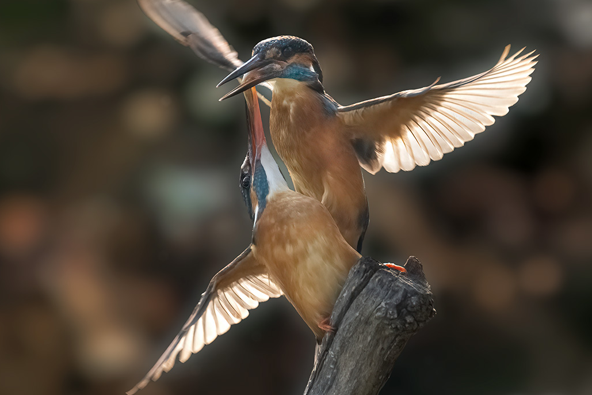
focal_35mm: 482
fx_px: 7926
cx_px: 229
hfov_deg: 4.3
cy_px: 207
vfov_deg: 2.9
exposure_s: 1/2000
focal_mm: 350
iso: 1250
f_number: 6.3
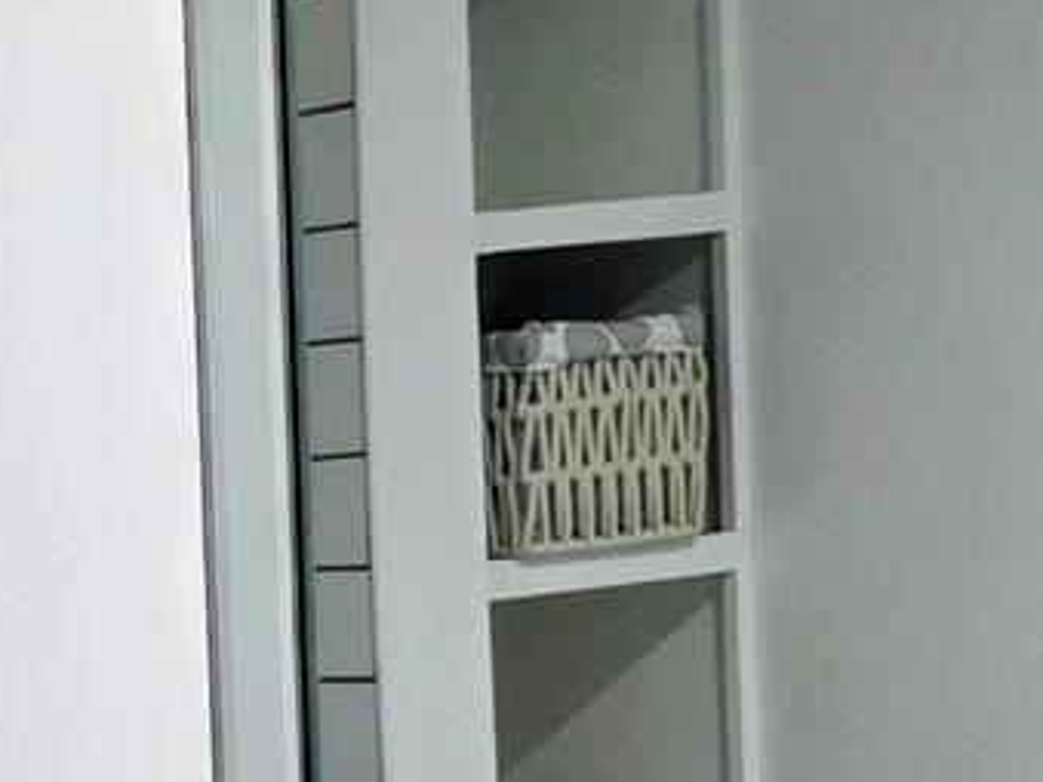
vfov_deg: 10.1
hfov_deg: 13.0
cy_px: 1372
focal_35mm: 139
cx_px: -737
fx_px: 4187
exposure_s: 1/120
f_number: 1.7
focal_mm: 6.3
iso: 250
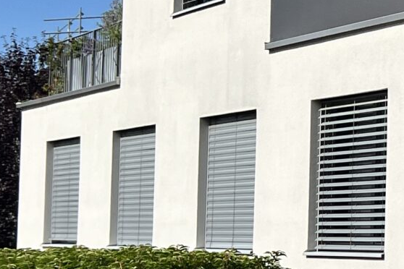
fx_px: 1391
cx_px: 846
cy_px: 158
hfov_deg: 13.7
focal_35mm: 124
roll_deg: +0.3
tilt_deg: +3.1
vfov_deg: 11.1
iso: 50
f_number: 1.5
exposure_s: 1/5587
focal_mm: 5.7
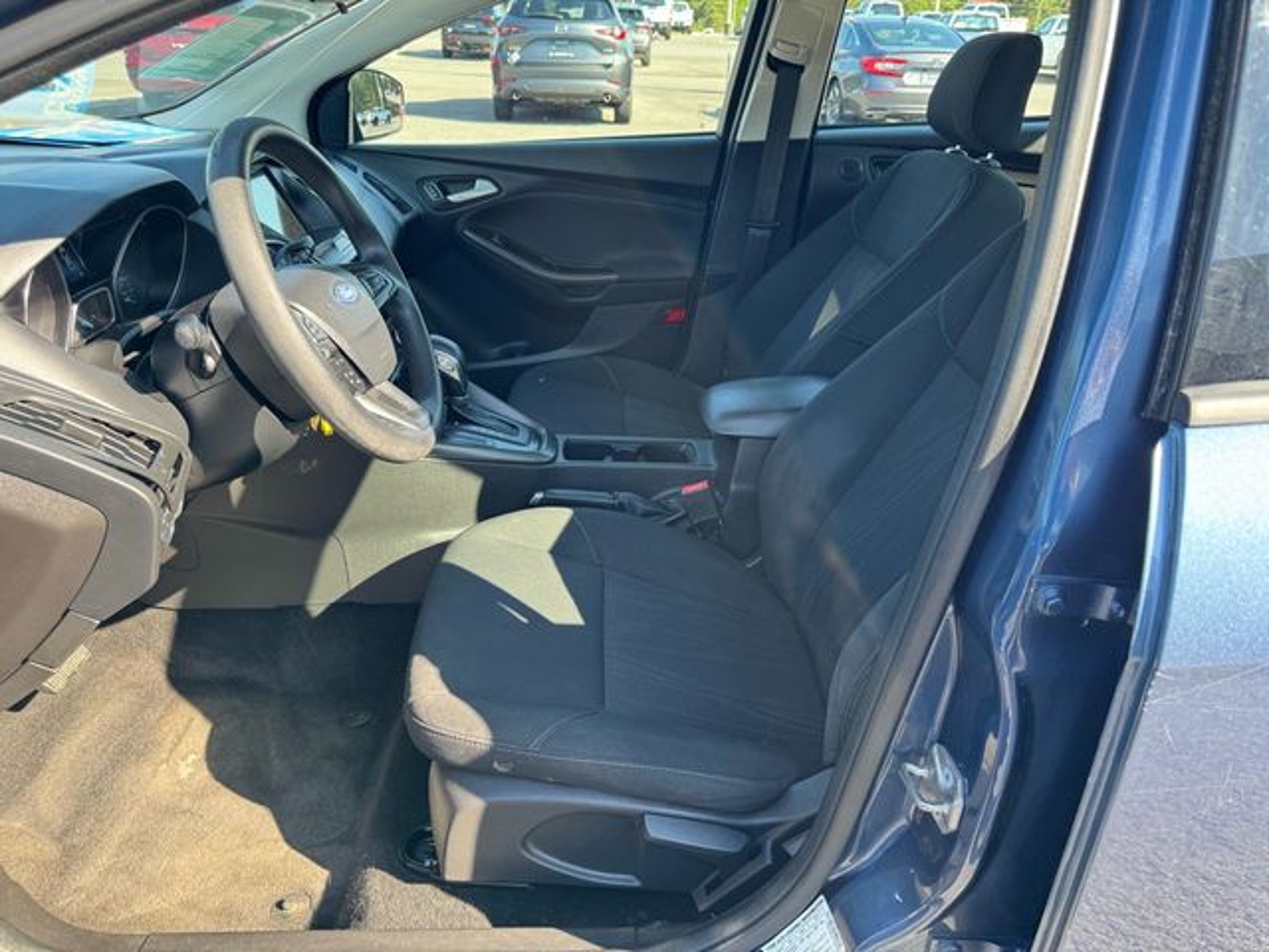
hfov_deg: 71.6
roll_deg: -2.5
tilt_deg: -29.1
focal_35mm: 24
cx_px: 634
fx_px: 880
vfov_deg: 56.8
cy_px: 476
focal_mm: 6.76
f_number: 1.78
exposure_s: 1/164
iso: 64
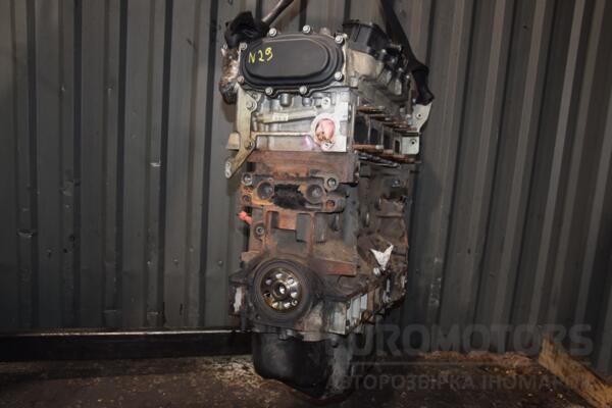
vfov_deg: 41.7
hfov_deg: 59.5
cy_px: 204
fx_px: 535
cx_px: 306
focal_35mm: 32
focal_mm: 21
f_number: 5
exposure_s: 1/60
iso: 800
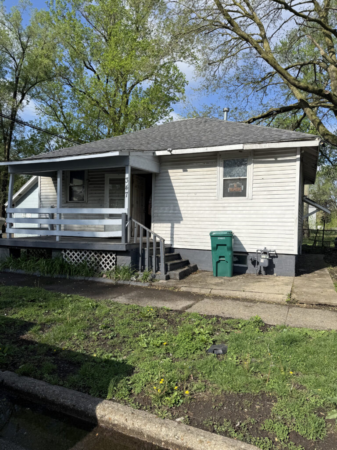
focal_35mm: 24
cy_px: 225
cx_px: 168
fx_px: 312
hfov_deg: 56.8
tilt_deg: +0.9
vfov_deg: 71.6
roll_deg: -0.8
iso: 80
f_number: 1.78
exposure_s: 1/4405
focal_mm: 6.76
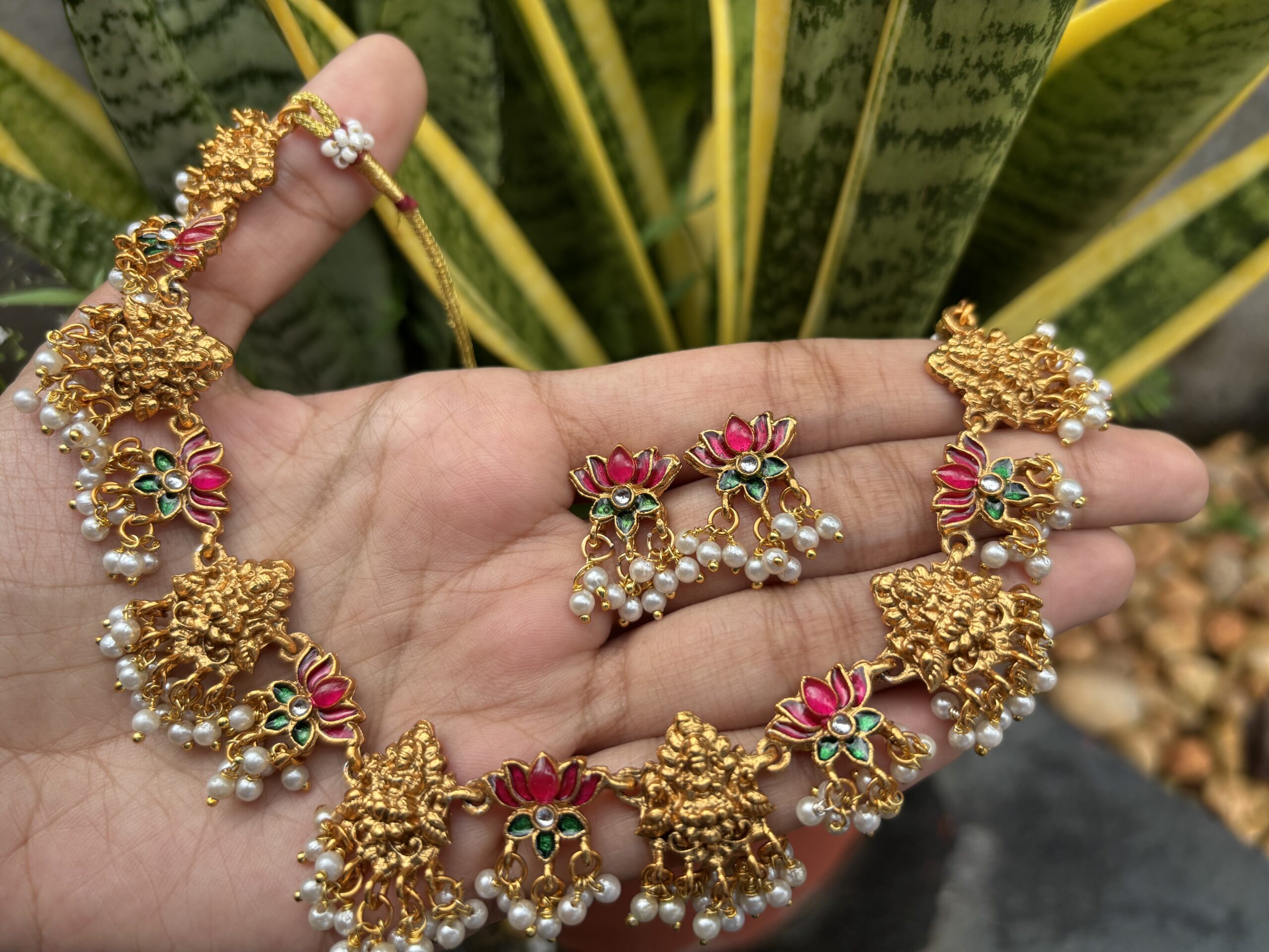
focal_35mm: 26
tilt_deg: -41.5
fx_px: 953
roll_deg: +4.2
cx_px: 634
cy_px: 476
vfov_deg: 53.1
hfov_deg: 67.3
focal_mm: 5.96
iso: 50
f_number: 1.6
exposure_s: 1/758
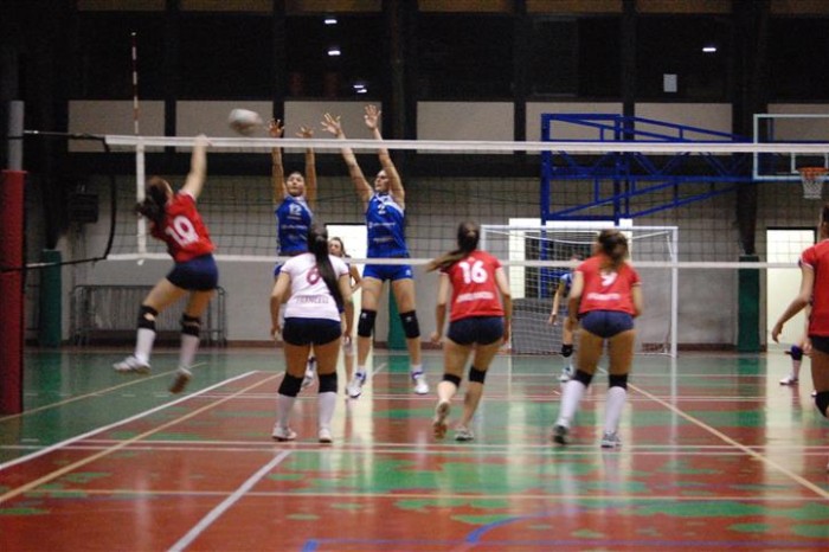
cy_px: 276
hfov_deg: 24.6
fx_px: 1899
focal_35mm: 82
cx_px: 414
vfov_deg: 16.5
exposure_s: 1/50
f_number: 4
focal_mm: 55
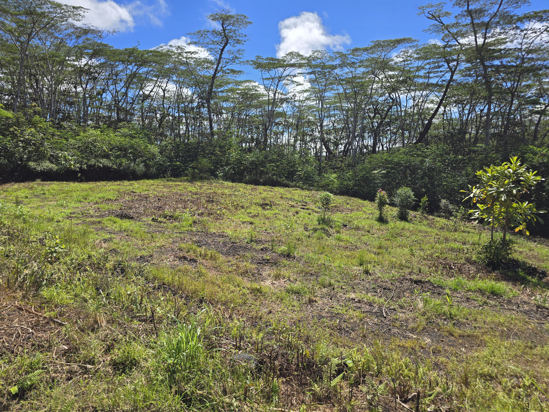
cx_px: 274
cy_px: 206
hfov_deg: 73.9
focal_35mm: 23
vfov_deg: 58.9
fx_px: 365
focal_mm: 6.3
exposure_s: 1/707
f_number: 1.7
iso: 12
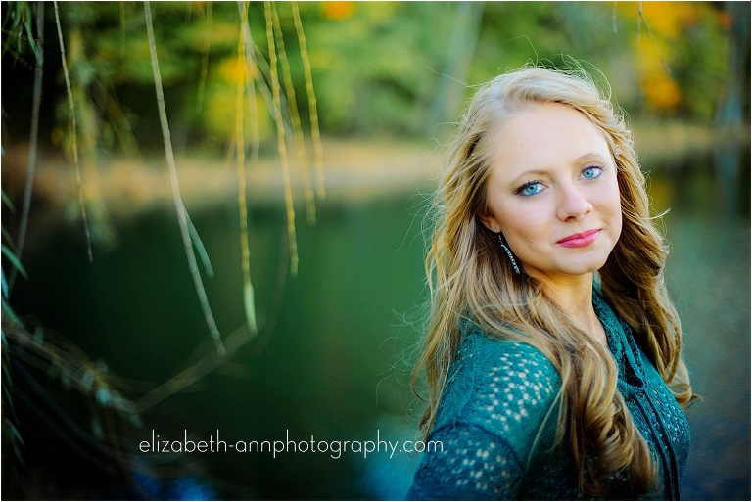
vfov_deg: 27.0
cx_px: 376
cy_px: 251
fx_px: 1045
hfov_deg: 39.6
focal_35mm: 50
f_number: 1.6
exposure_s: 1/500
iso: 200
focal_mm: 50
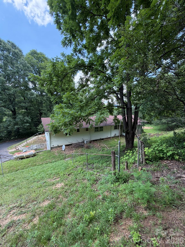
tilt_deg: -8.2
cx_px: 92
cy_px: 124
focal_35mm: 14
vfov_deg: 102.1
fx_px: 100
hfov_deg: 85.7
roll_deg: -0.3
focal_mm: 2.22
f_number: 2.2
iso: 64
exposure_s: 1/204
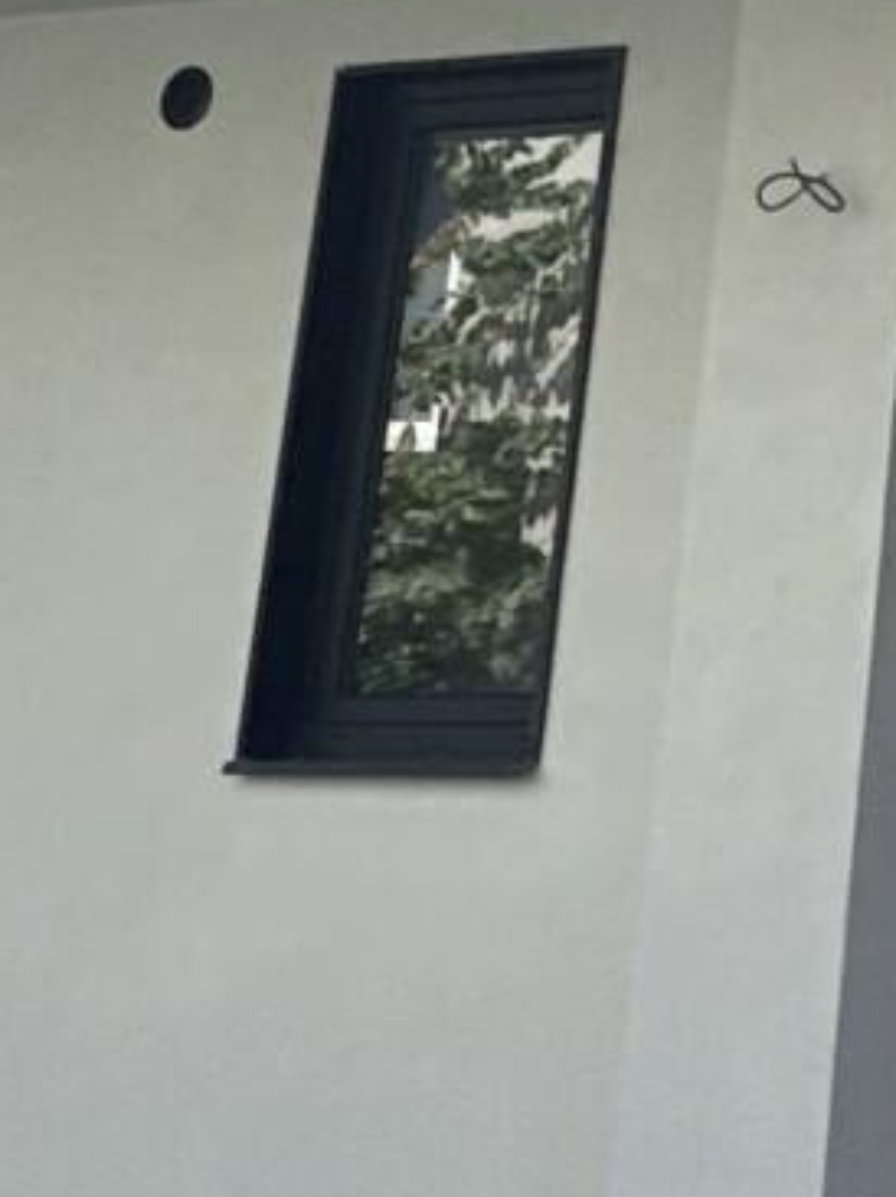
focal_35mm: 98
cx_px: 1926
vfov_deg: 18.6
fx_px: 3386
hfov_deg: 12.7
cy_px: -360
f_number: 2.2
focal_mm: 2.22
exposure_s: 1/818
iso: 40
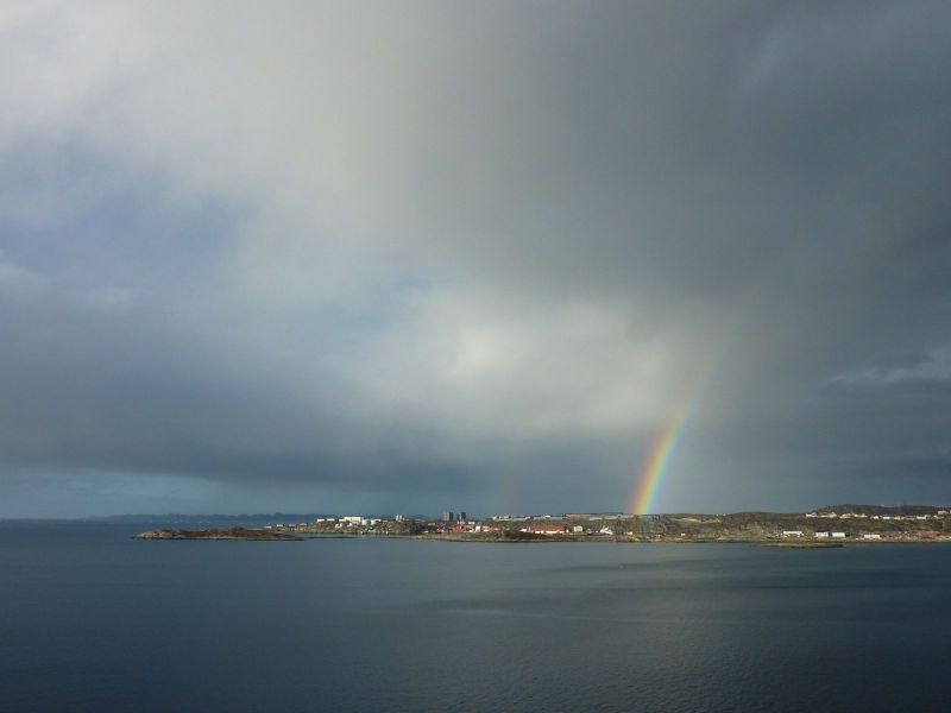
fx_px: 687
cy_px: 356
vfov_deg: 54.9
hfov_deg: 69.4
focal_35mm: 25
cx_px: 476
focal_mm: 4.1
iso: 80
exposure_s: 1/500
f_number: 5
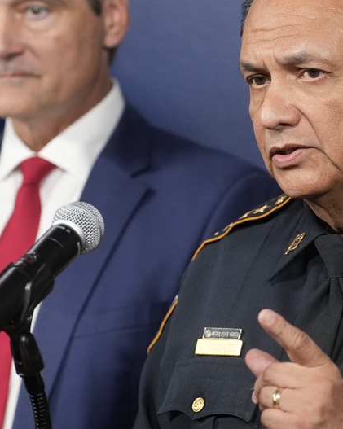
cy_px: 168
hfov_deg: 4.4
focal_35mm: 352
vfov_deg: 5.5
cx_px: 198
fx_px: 4471
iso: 1000
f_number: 2.8
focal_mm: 129
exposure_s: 1/500
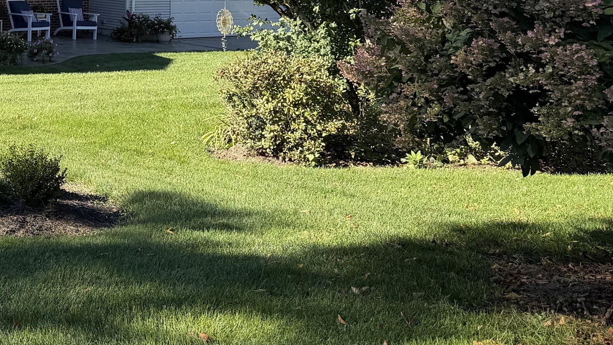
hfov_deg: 30.9
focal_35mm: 62
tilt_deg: +0.1
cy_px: -79
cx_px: -26
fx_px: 1008
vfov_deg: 18.3
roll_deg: -3.5
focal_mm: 6.76
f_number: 1.78
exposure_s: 1/1292
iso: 80
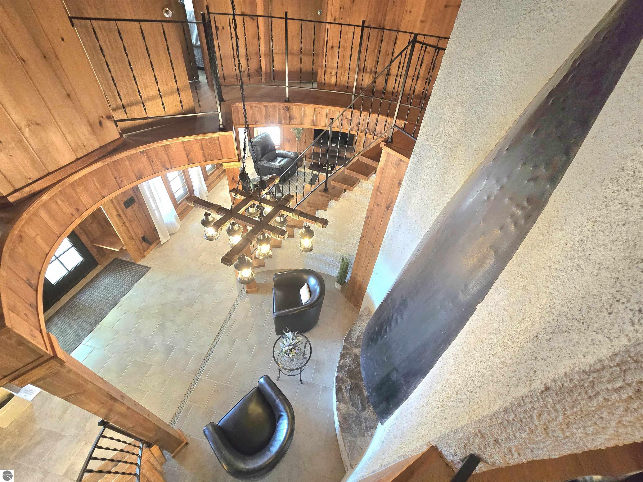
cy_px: 241
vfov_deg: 89.9
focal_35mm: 13
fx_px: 241
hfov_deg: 106.2
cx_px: 322
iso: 320
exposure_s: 1/60.2
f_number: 2.2
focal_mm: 2.2
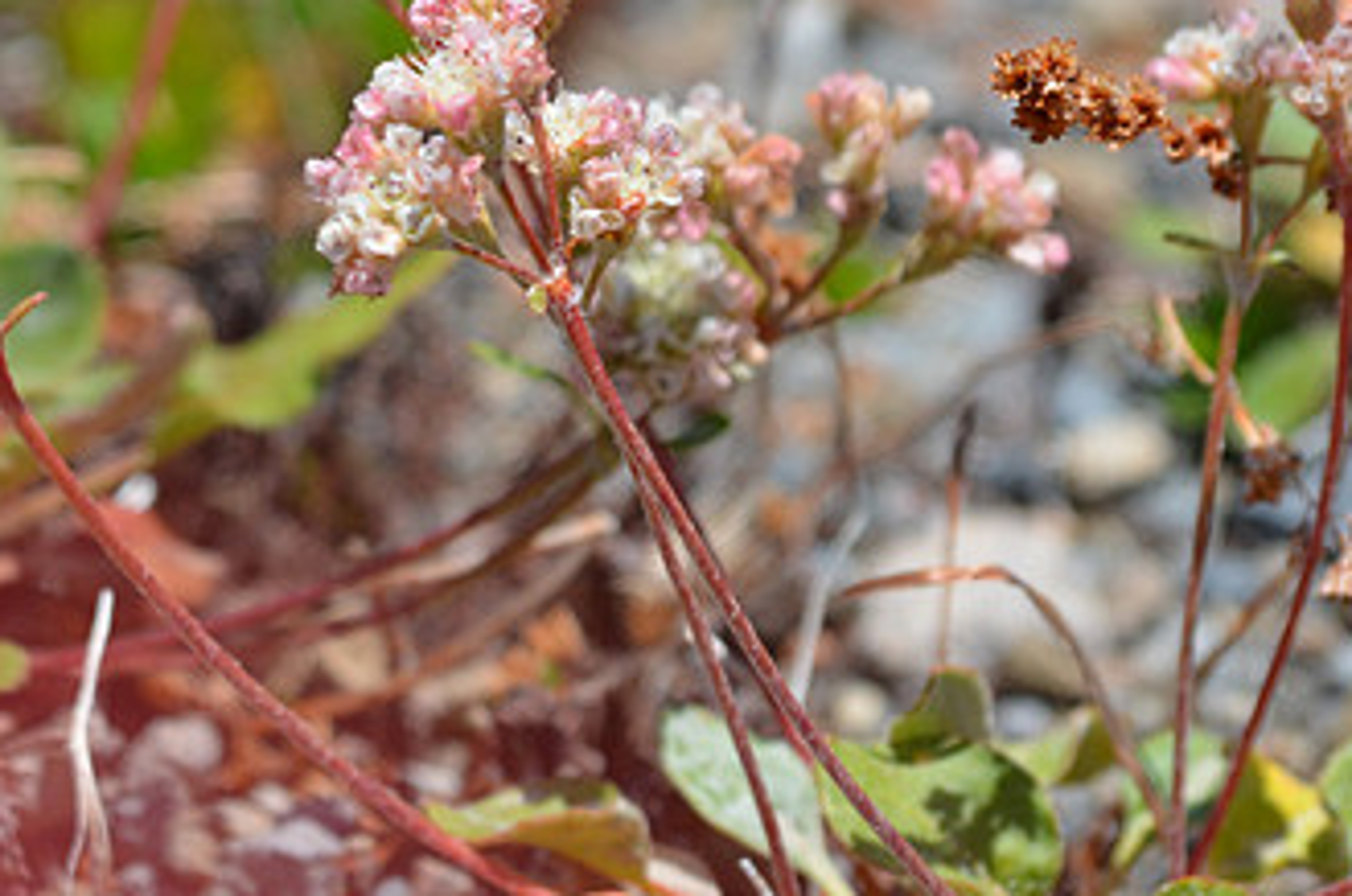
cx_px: 362
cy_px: 349
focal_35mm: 516
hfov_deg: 4.0
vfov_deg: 2.7
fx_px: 19337
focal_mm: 195
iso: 400
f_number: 7.1
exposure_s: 1/1600
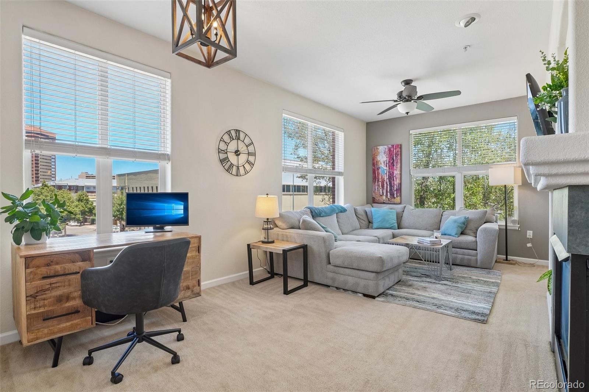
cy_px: 196
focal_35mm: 16
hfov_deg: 95.0
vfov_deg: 72.0
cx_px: 294
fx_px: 270
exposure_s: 1/30
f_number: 8
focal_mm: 11
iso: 250
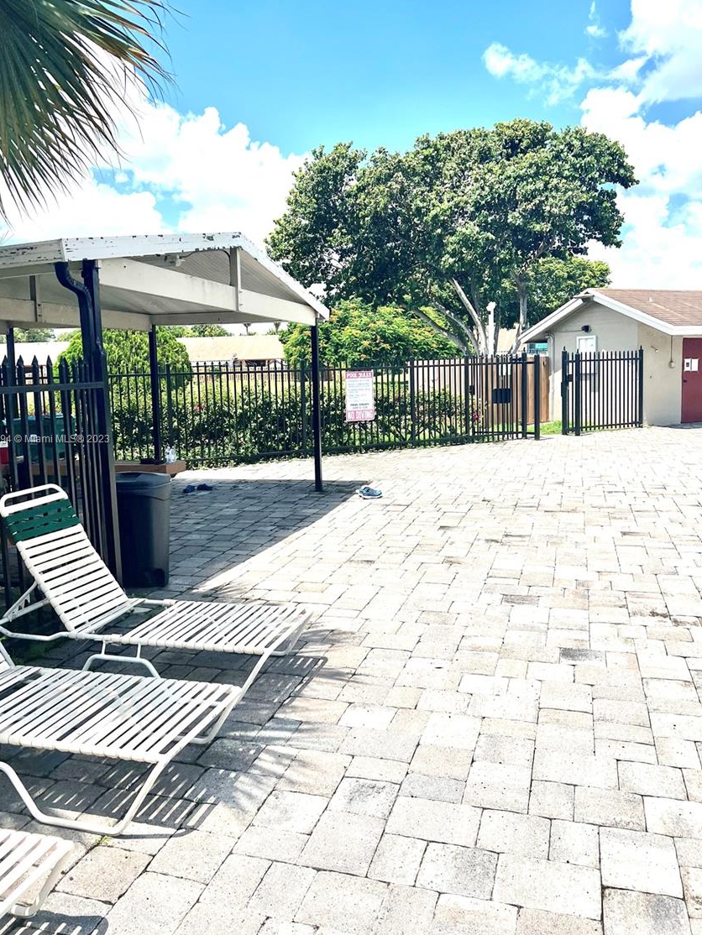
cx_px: 334
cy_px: 440
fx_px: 757
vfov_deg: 63.4
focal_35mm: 28
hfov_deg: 49.7
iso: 50
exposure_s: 1/5076
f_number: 1.5
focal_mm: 5.7
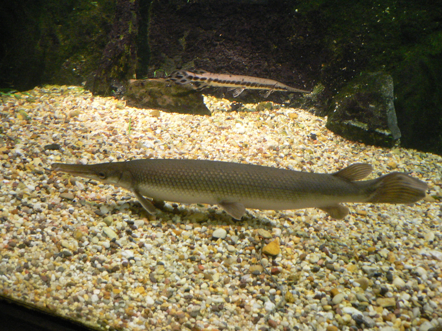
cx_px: 221
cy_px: 166
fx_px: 447
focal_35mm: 35
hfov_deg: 52.6
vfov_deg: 40.7
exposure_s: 1/8
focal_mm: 5.8
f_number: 2.8
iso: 200
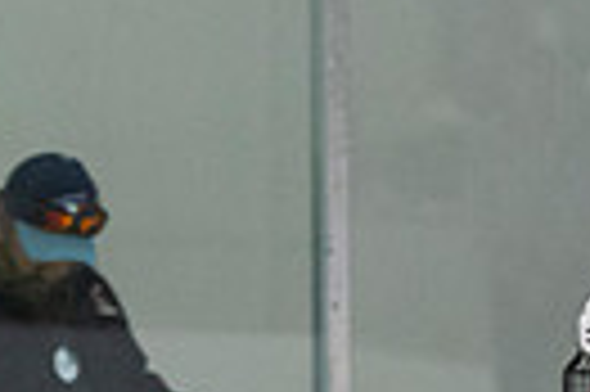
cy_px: 854
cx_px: 751
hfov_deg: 2.5
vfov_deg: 1.7
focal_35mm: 821
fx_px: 13438
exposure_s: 1/640
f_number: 3.2
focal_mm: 100
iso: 2000
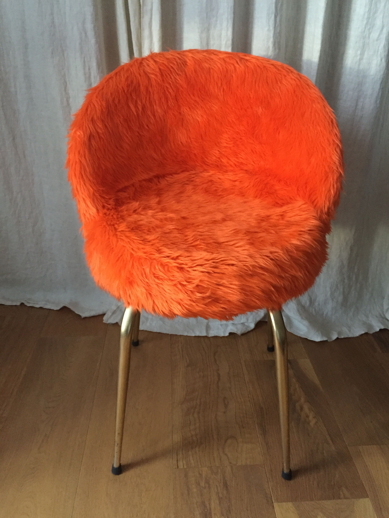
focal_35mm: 29
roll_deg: -0.5
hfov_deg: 48.2
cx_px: 194
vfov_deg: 61.7
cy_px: 259
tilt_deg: -27.1
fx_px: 435
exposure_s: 1/17
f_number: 2.2
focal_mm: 4.15
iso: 500
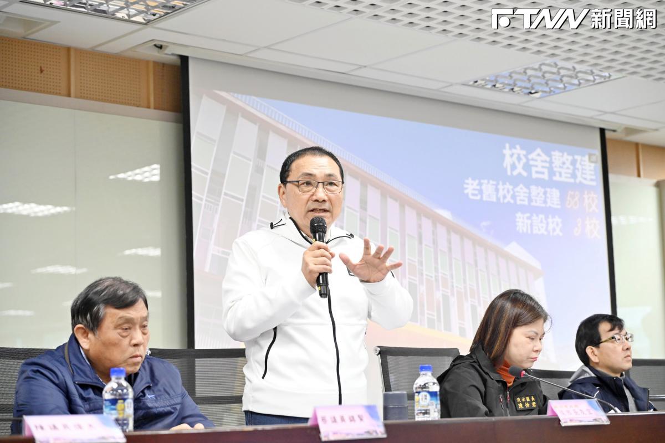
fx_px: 1293
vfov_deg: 19.5
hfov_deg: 28.8
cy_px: 222
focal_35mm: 70
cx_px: 332
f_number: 4
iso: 1400
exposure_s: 1/125
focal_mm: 70
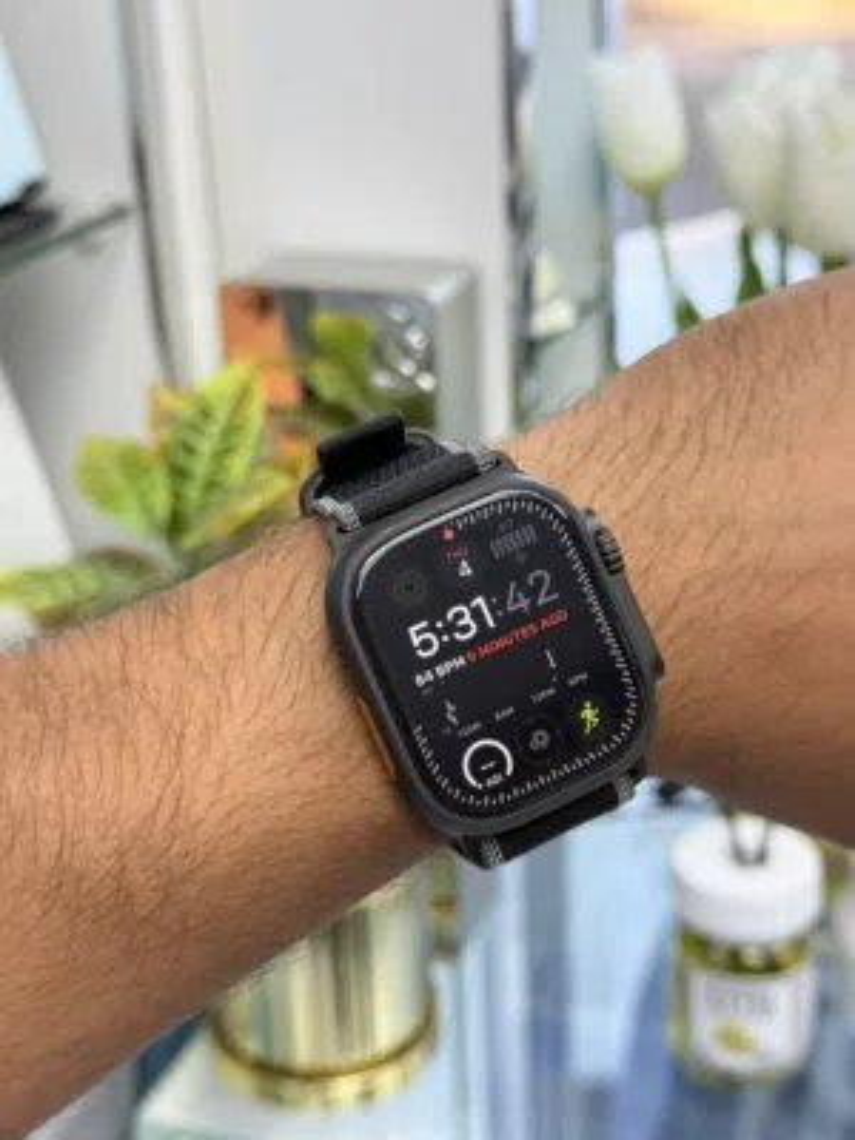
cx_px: 428
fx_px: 1581
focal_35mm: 48
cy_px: 570
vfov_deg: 39.7
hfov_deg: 30.3
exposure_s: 1/242
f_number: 1.78
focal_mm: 6.76
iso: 100
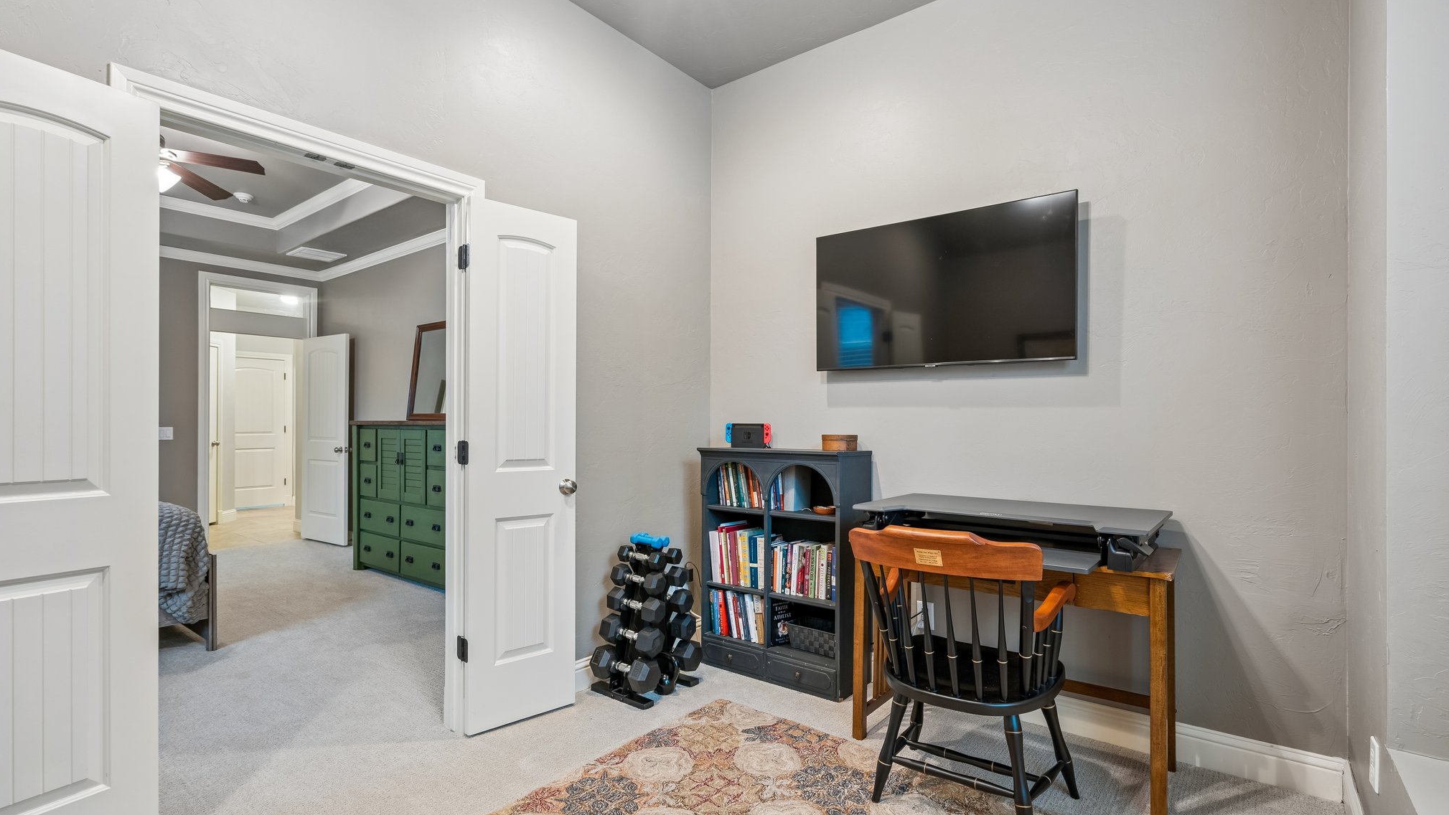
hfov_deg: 95.9
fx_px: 653
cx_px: 715
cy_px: 424
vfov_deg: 63.9
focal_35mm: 17
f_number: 8
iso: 200
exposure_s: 1/2
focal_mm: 16
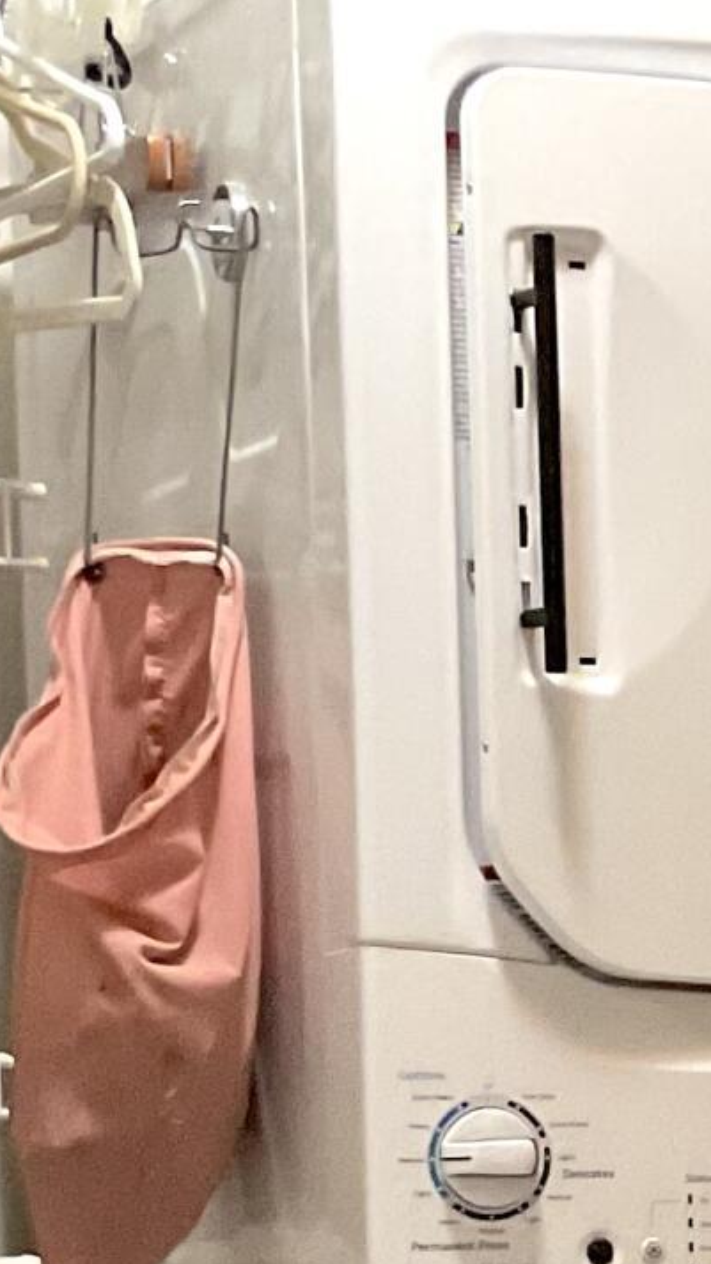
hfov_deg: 8.8
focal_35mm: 133
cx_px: 1220
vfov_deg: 15.8
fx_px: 4458
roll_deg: -0.3
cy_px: 1338
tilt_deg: -4.9
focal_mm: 3
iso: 200
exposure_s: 1/60
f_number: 1.8
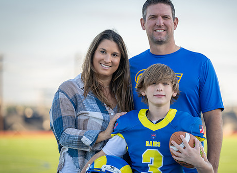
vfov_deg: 7.4
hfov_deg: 10.1
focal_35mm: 197
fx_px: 1336
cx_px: 160
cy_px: 98
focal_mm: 147
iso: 100
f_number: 2.8
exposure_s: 1/320
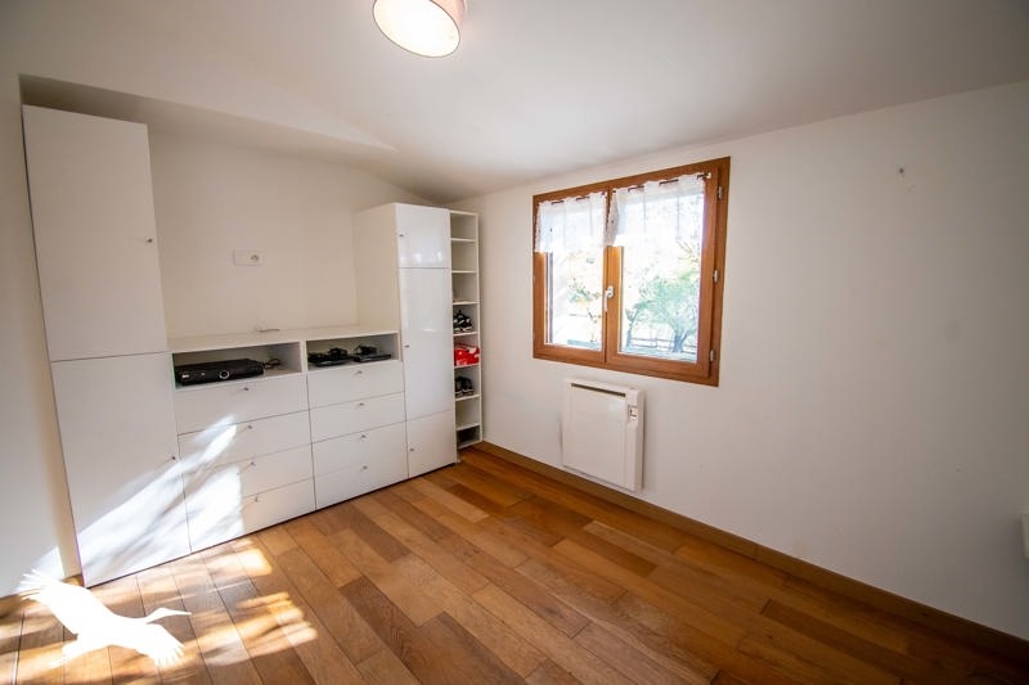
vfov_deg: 77.3
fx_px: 429
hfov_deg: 100.4
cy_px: 342
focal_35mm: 15
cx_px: 514
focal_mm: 10
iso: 640
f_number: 4.5
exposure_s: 1/80
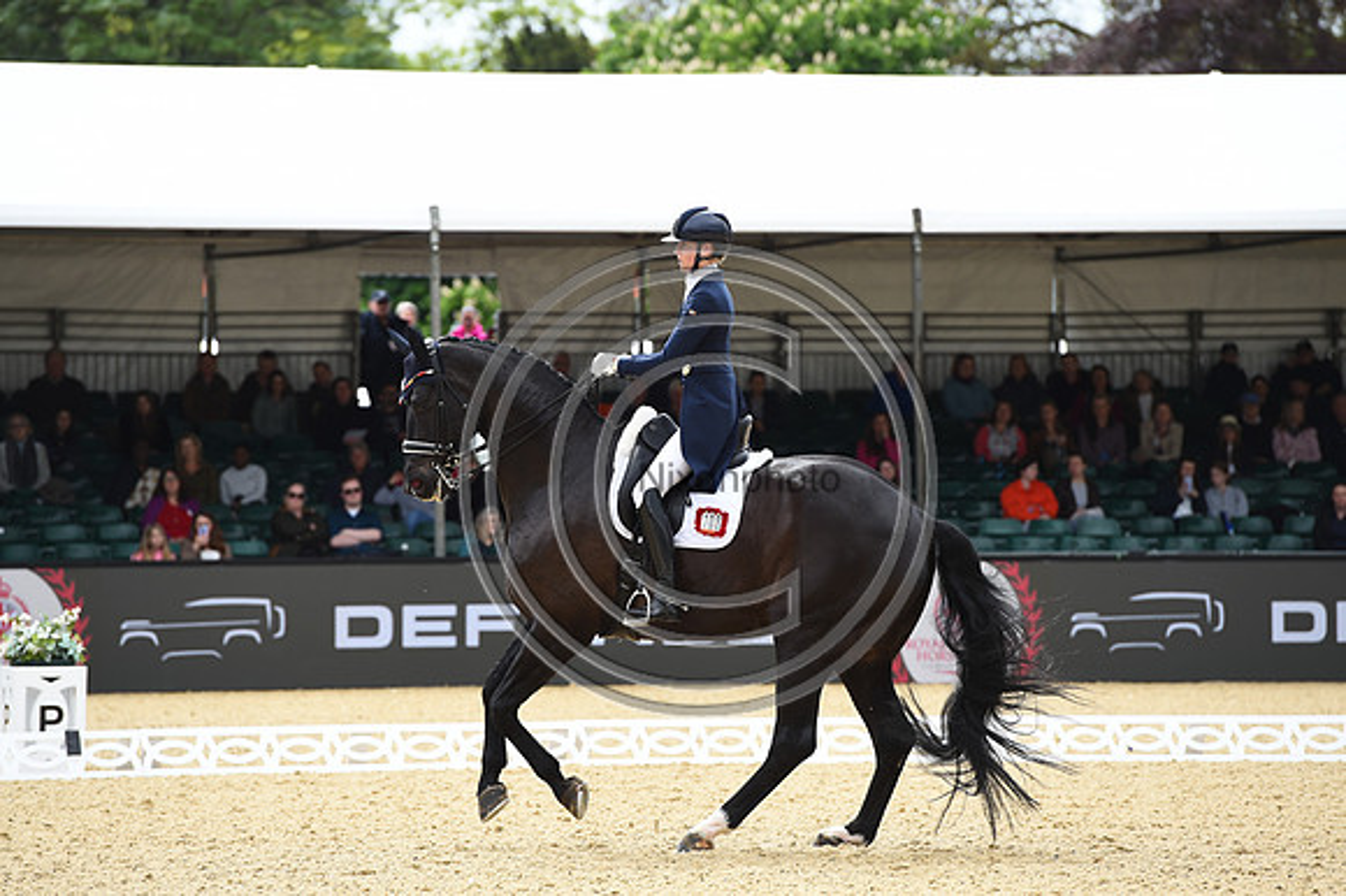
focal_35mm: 195
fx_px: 7286
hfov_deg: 10.6
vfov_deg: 7.0
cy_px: 448
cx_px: 673
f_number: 5
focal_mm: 195
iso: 360
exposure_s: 1/1250
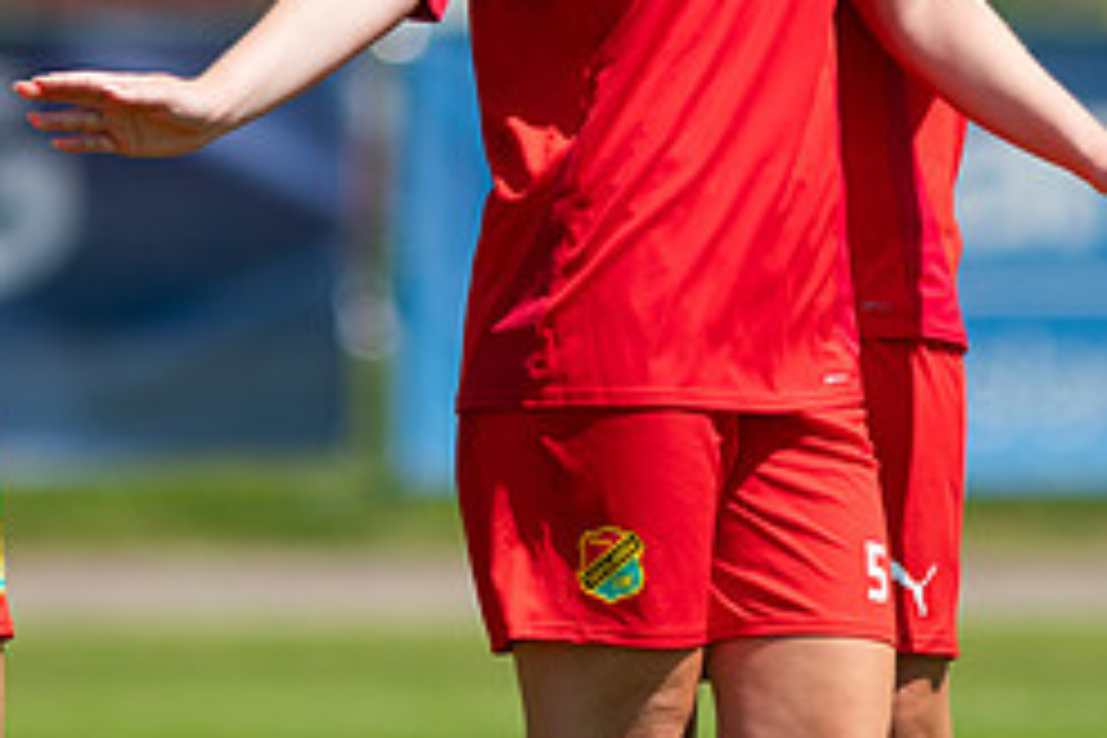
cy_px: -88
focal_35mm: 1079
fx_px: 33177
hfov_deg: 1.9
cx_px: 711
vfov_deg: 1.3
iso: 100
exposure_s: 1/2000
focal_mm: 300
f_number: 3.2
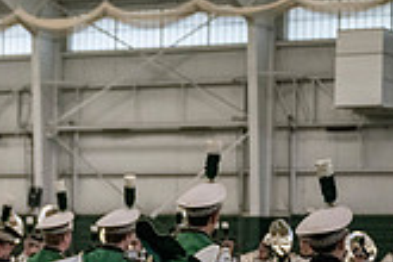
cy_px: 244
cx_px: -236
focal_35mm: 165
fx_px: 1801
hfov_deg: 11.8
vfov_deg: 8.3
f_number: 2.8
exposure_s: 1/500
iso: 3200
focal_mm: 47
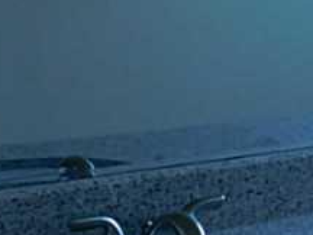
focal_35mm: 111
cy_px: 199
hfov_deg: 16.4
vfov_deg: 13.3
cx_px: 442
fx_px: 1004
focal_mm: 5.3
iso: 125
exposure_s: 1/40
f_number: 3.2
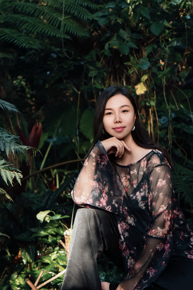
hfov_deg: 22.6
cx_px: 96
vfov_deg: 33.4
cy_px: 145
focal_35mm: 60
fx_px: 482
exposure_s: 1/125
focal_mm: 40
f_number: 3.2
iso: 640
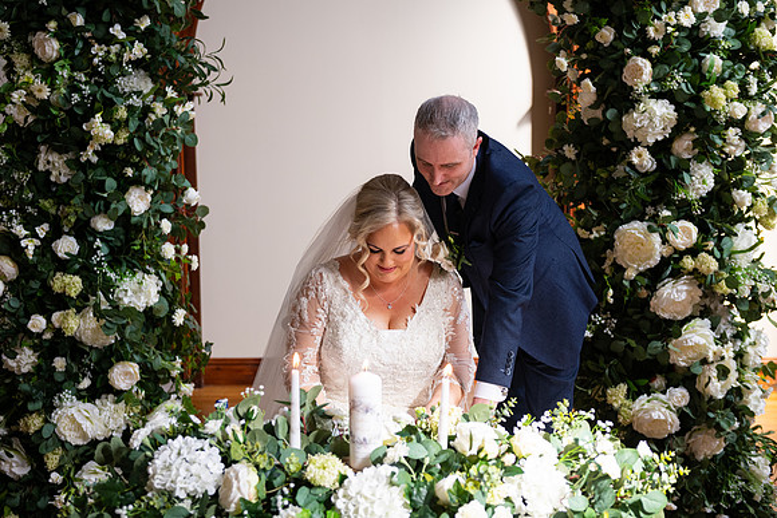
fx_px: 1123
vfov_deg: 26.0
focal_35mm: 52
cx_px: 388
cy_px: 259
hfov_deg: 38.2
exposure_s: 1/160
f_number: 3.5
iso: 500
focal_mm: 52
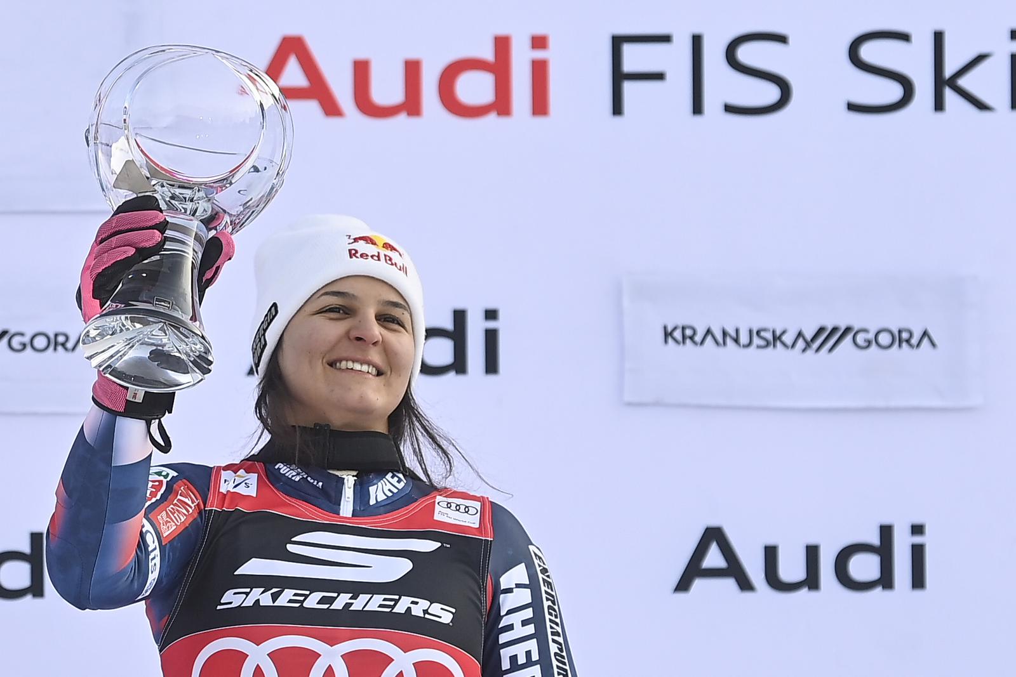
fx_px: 3443
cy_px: 338
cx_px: 508
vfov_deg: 11.2
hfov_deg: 16.8
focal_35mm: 122
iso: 200
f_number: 2.8
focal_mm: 122
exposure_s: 1/1250
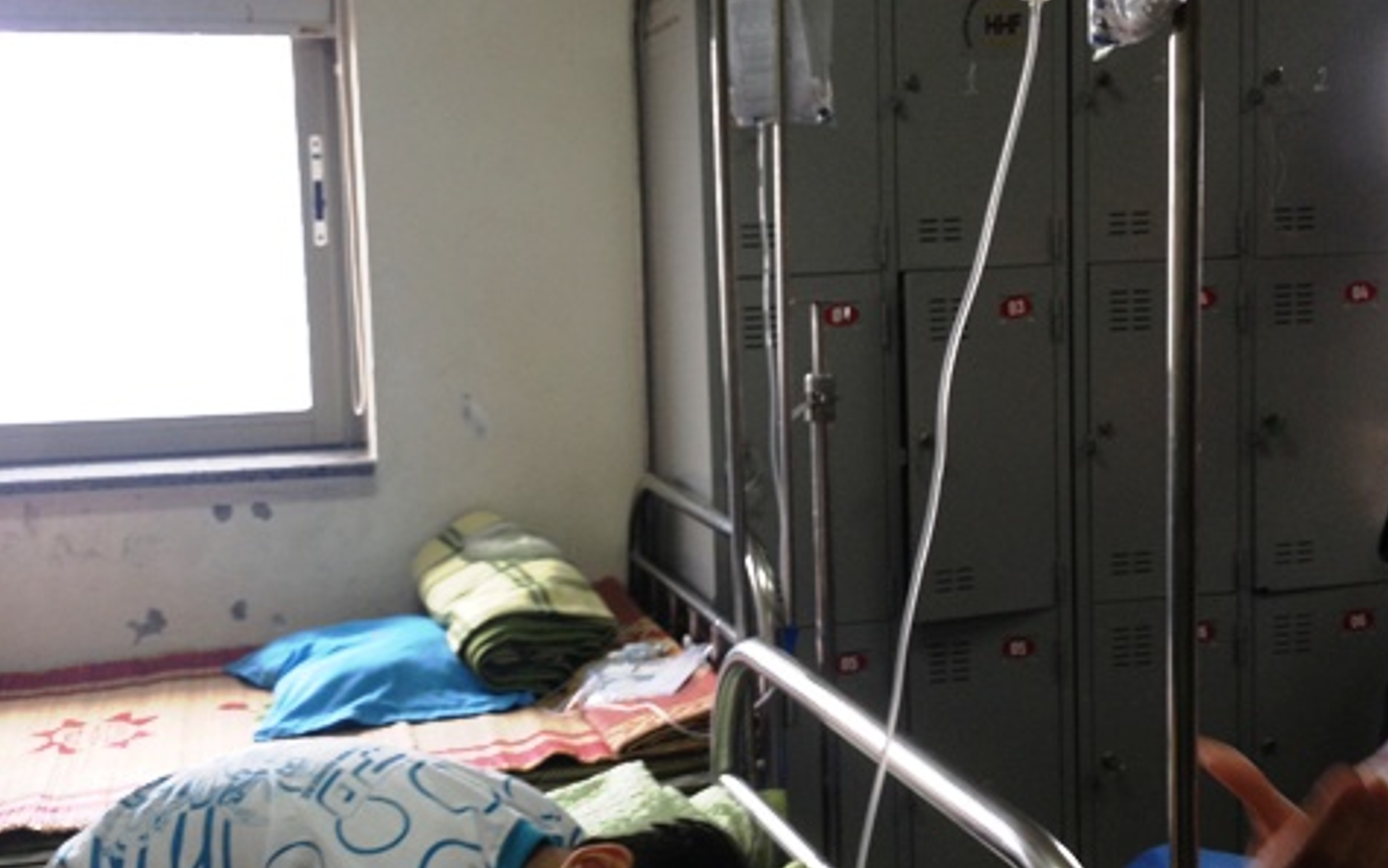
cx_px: 698
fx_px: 1892
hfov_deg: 40.3
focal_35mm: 50
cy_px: 468
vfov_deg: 25.8
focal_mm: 4.28
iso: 50
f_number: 2.4
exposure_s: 1/20
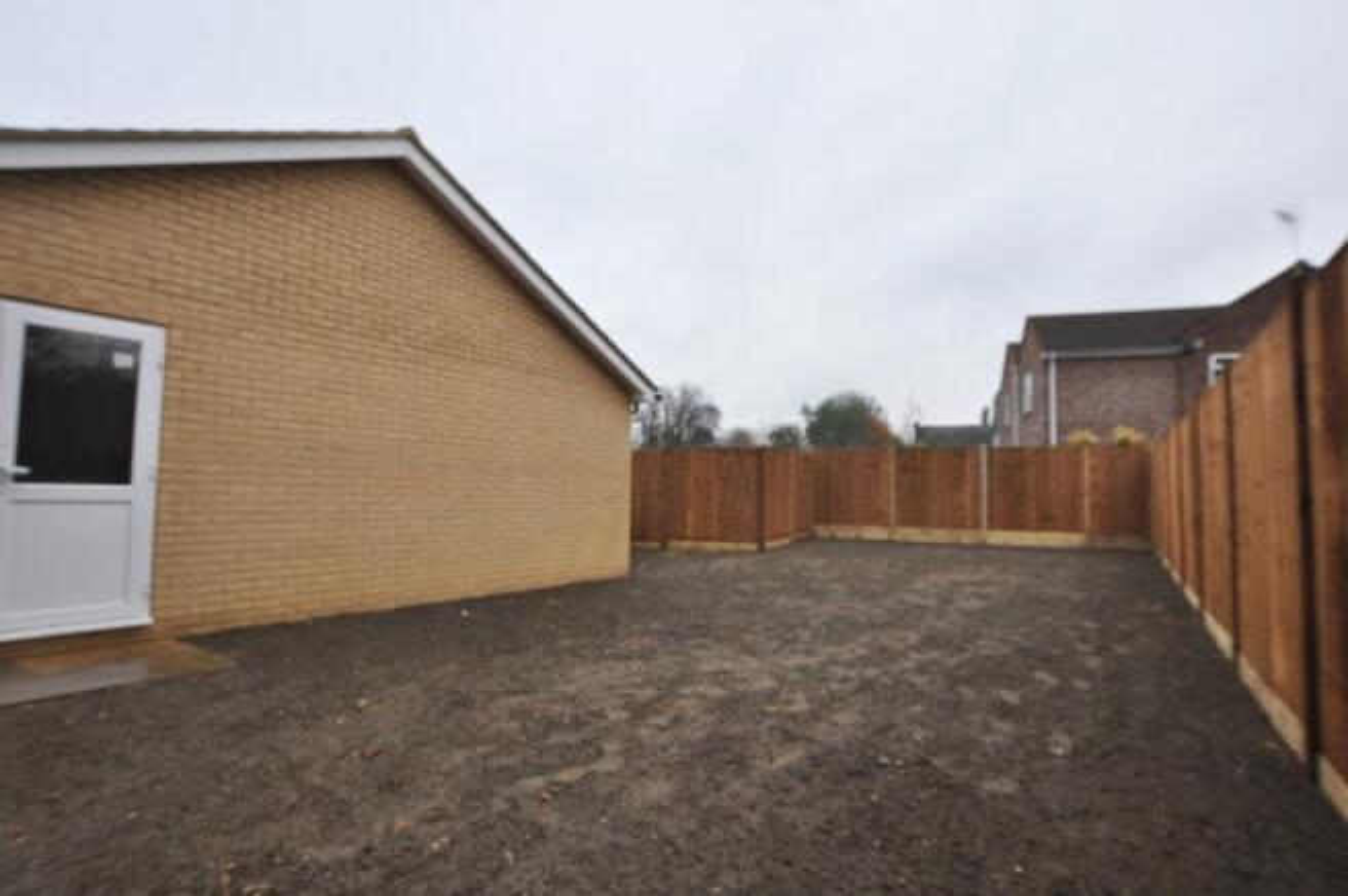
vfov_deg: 71.9
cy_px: 448
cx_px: 674
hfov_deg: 95.0
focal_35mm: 16
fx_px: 617
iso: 360
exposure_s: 1/125
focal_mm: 11
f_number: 5.6
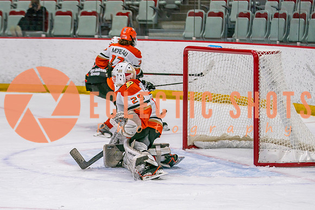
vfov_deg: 8.2
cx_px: 127
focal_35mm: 167
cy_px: 163
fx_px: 1464
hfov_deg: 12.3
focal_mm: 102
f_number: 2.8
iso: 500
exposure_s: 1/640
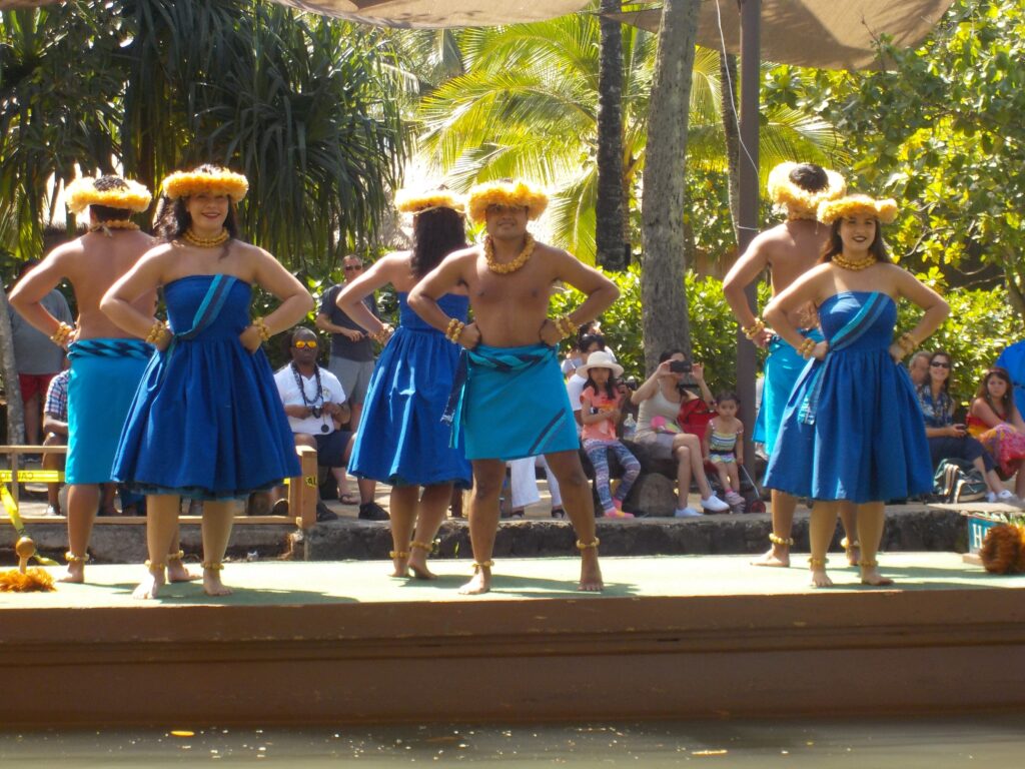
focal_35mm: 90
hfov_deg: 21.8
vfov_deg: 16.4
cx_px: 512
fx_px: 2665
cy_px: 384
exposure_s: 1/125
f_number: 5.9
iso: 125
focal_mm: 12.3
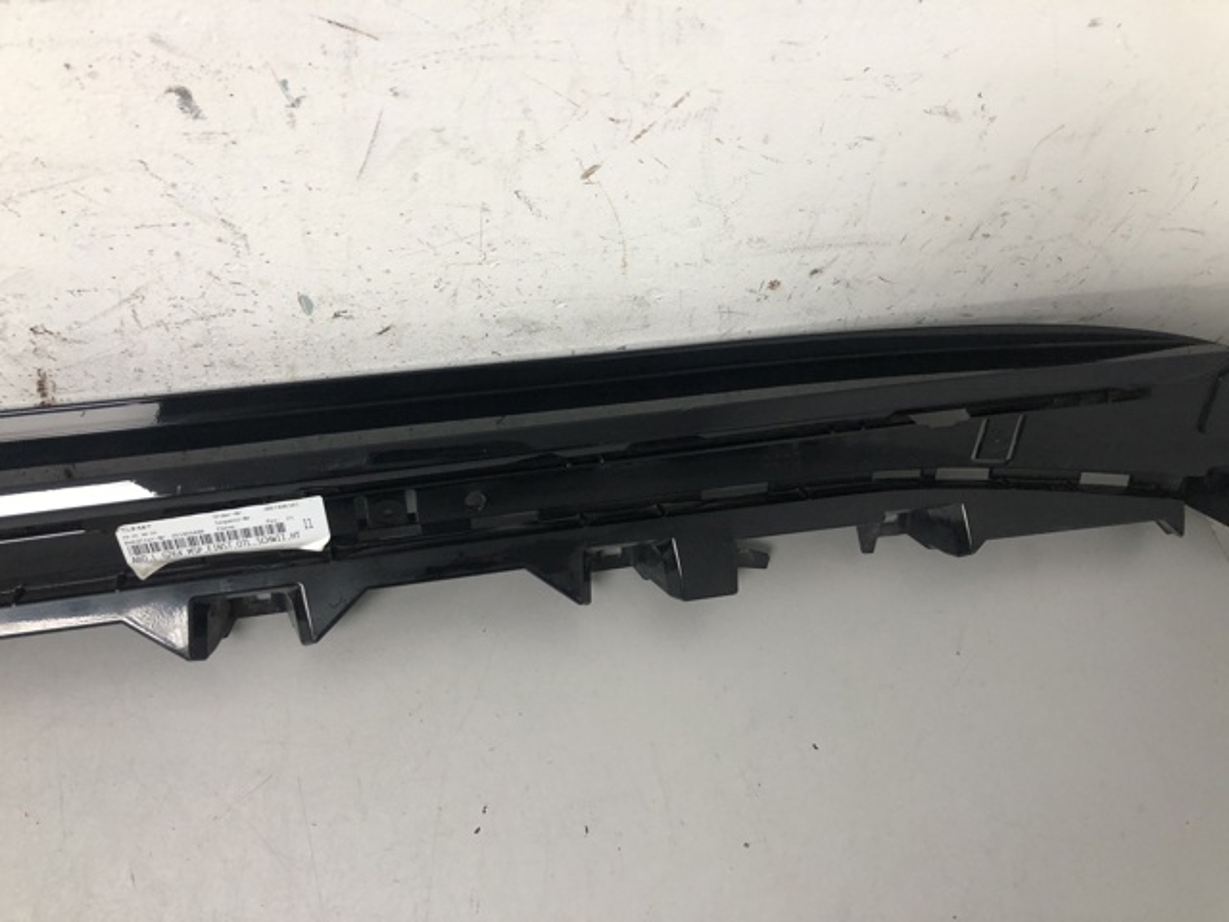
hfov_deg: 63.4
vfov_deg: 49.7
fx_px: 994
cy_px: 461
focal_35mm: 28
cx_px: 614
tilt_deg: -63.7
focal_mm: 4
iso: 40
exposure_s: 1/25
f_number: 1.8
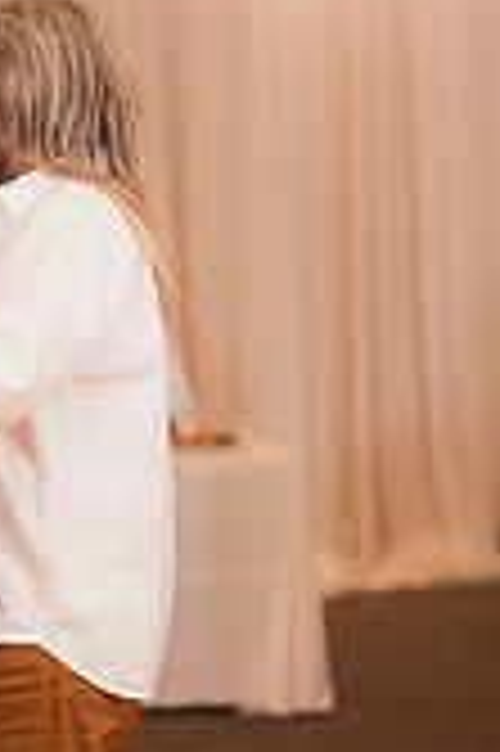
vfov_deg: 15.2
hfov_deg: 10.1
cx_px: 99
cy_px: 450
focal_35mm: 135
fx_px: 2818
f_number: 1.2
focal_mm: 50
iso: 125
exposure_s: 1/250
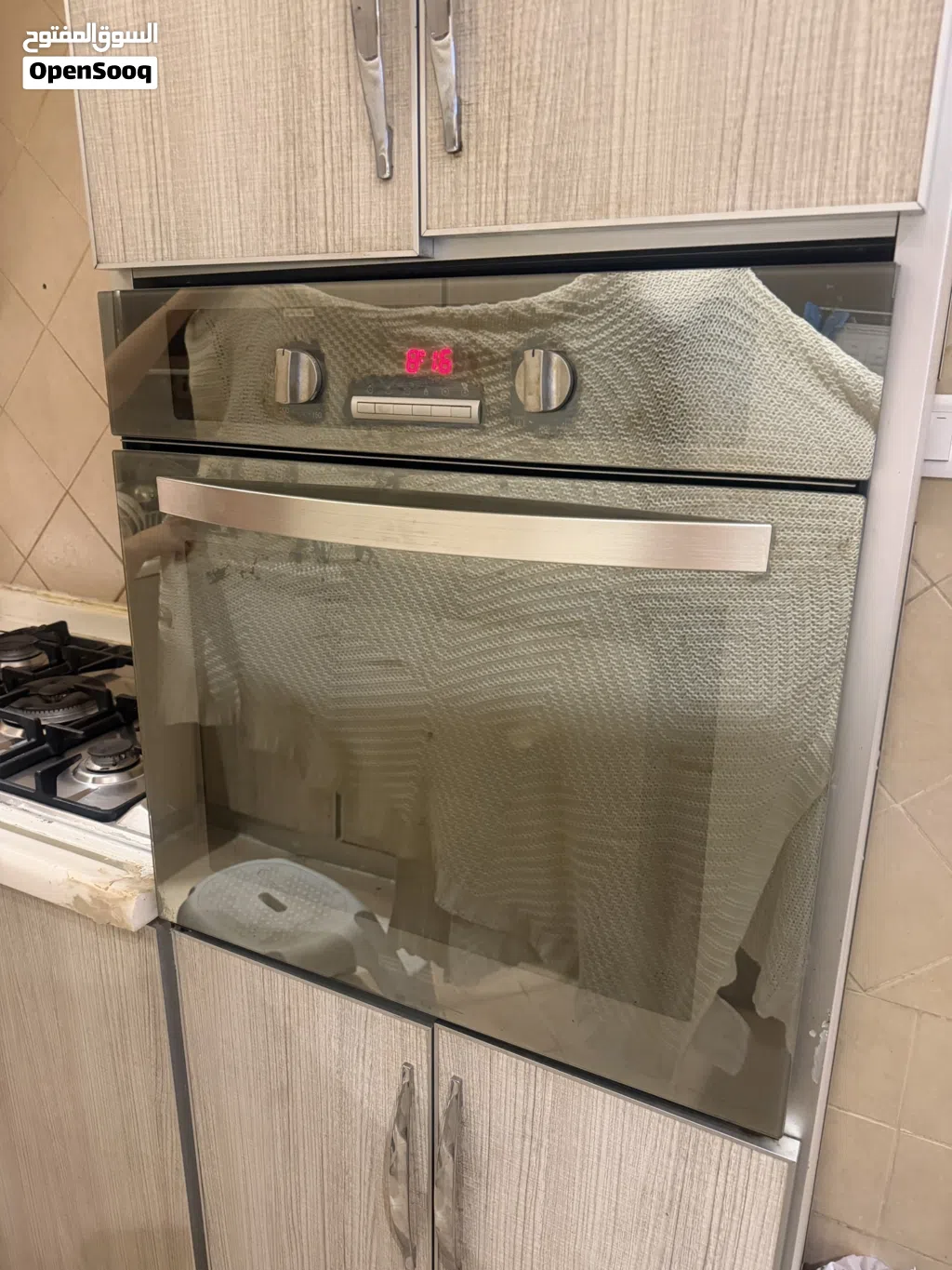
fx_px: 880
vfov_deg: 71.6
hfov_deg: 56.8
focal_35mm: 24
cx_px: 476
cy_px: 635
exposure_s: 1/49
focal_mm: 6.76
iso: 800
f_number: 1.78
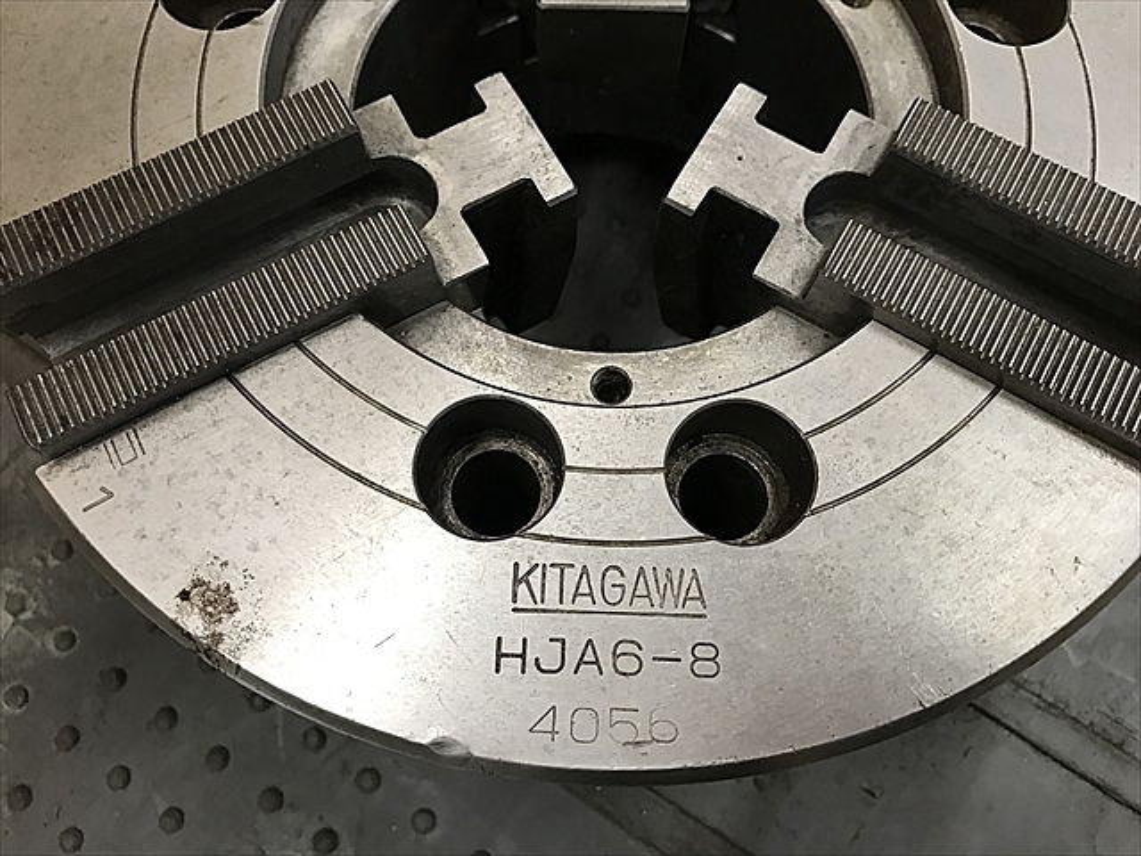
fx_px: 923
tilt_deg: -70.7
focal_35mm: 28
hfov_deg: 63.4
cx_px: 570
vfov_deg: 49.7
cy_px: 428
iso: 40
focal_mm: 3.99
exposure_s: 1/17
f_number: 1.8
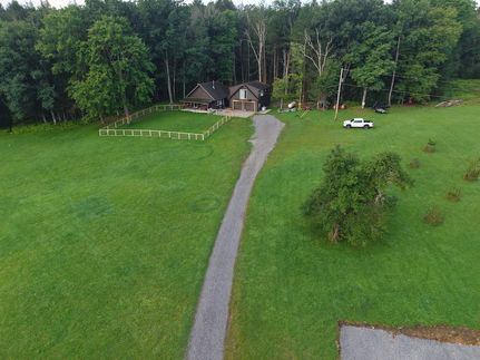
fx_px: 333
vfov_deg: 56.8
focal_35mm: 24
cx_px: 240
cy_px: 180
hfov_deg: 71.6
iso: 100
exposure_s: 1/320
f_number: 1.8
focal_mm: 8.67
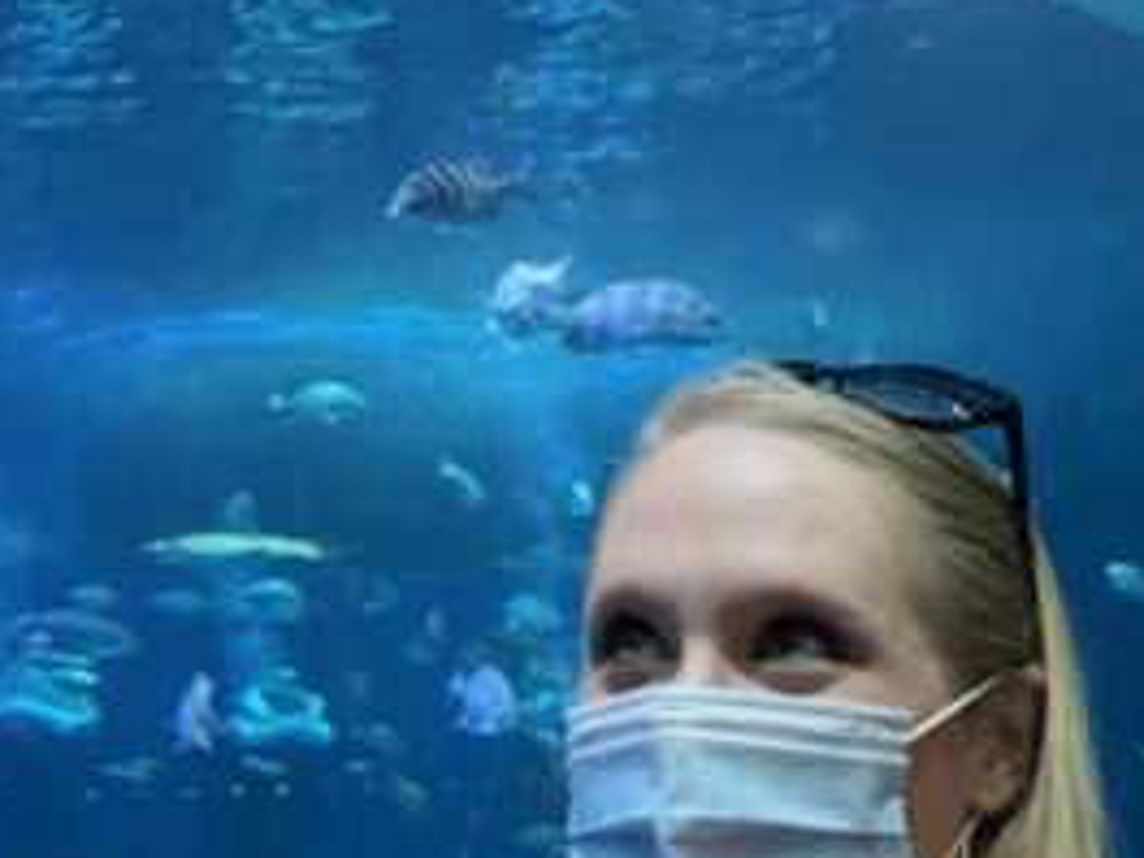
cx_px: 1092
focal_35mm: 63
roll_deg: +0.7
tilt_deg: -7.6
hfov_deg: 29.1
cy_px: 914
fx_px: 2082
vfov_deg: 22.2
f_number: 1.6
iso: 250
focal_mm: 4.2
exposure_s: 1/60
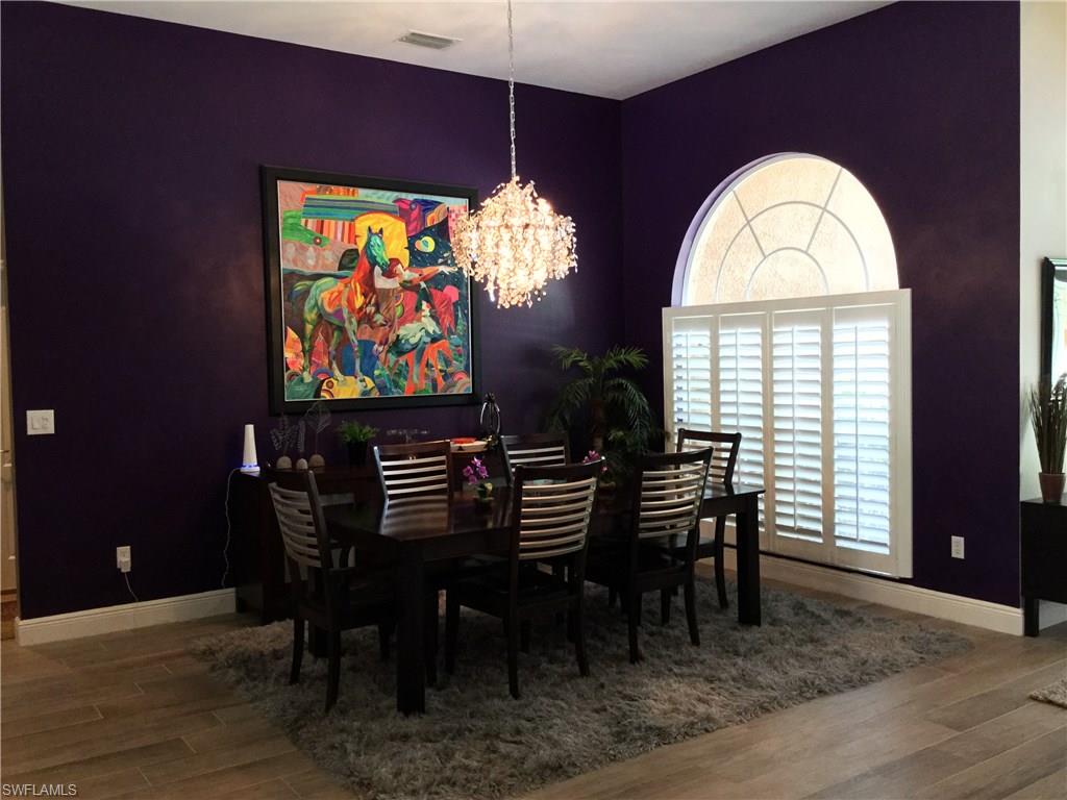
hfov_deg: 58.4
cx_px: 534
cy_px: 400
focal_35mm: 31
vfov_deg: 45.4
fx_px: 956
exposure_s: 1/30
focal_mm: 3.3
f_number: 2.4
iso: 200
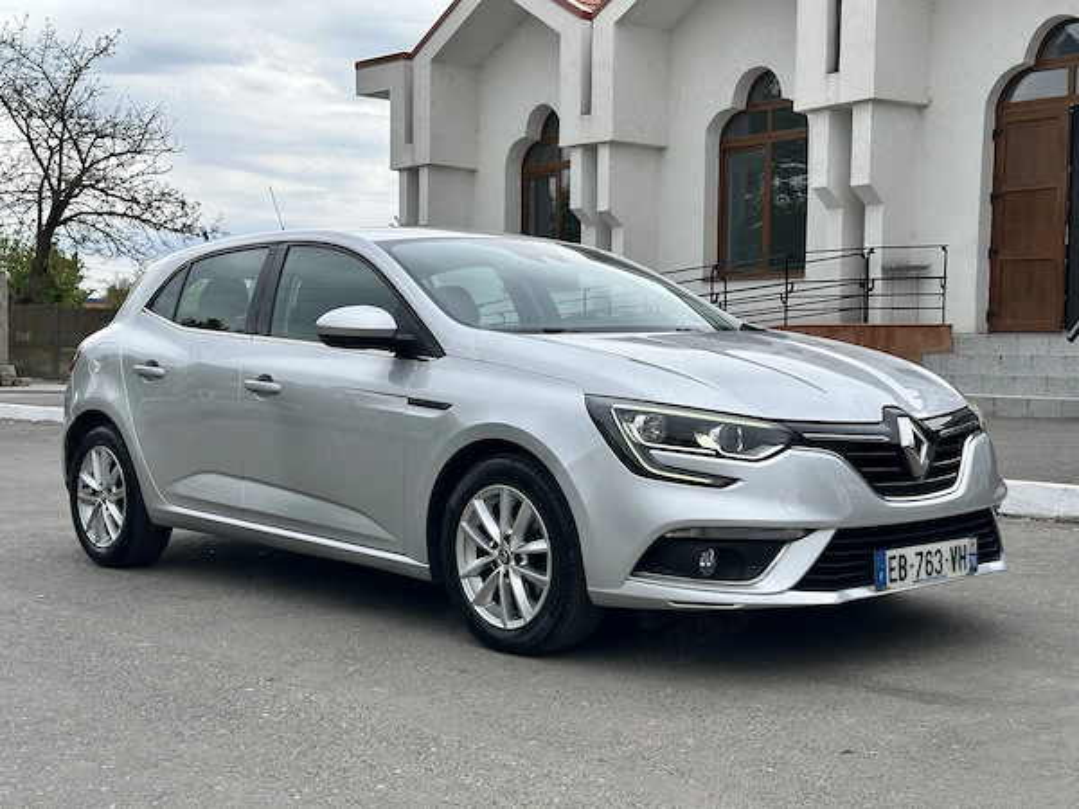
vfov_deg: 30.3
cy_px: 404
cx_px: 540
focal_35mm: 48
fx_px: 1496
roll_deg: -0.6
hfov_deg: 39.7
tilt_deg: -2.4
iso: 64
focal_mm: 6.86
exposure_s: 1/1041
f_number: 1.78
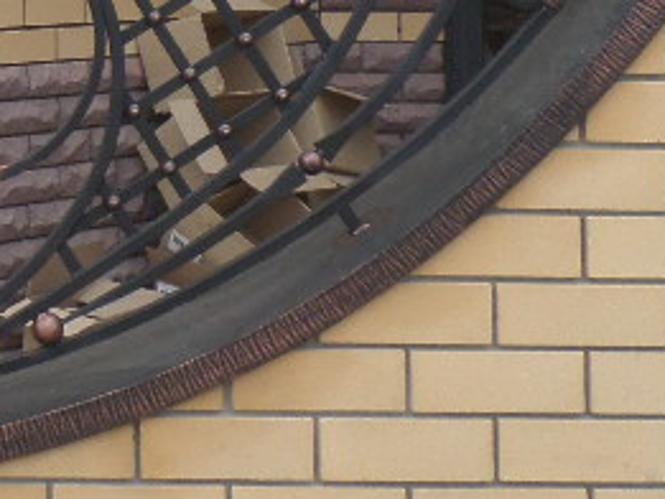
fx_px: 1884
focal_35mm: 98
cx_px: -214
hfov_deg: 18.5
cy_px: -224
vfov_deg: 14.2
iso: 80
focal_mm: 4.5
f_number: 2.5
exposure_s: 1/350
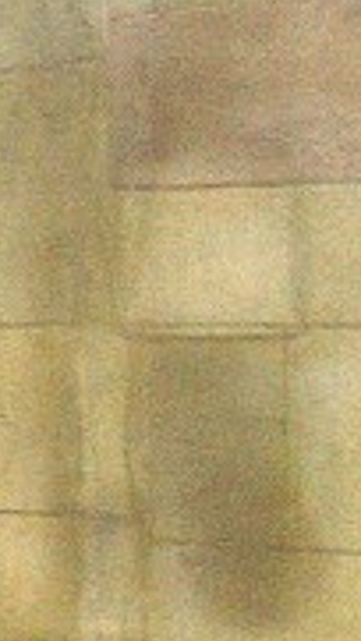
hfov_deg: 8.3
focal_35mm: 135
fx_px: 2294
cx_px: -478
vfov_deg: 15.9
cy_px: 375
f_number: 2.6
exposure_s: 1/60
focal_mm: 5.8
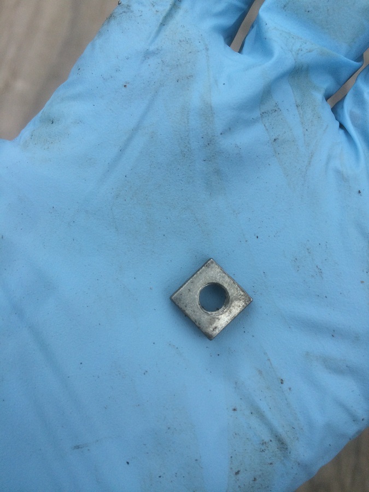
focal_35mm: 29
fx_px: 412
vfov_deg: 61.7
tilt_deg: -82.4
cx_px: 184
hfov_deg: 48.2
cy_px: 246
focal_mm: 4.15
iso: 32
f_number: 2.2
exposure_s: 1/1466
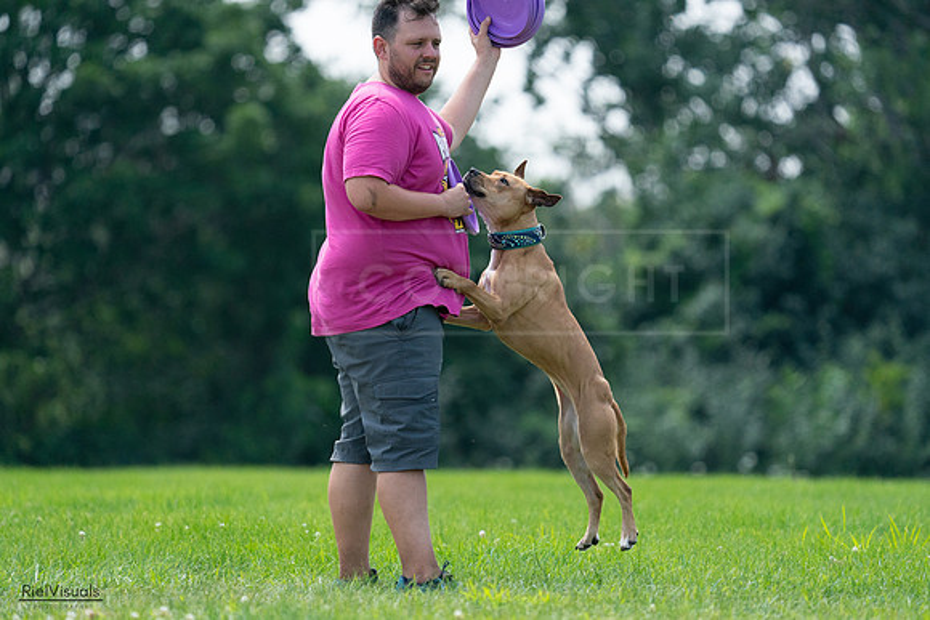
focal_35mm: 400
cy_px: 310
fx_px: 10335
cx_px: 465
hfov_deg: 5.2
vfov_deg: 3.4
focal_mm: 400
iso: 2500
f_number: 6.3
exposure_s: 1/4000
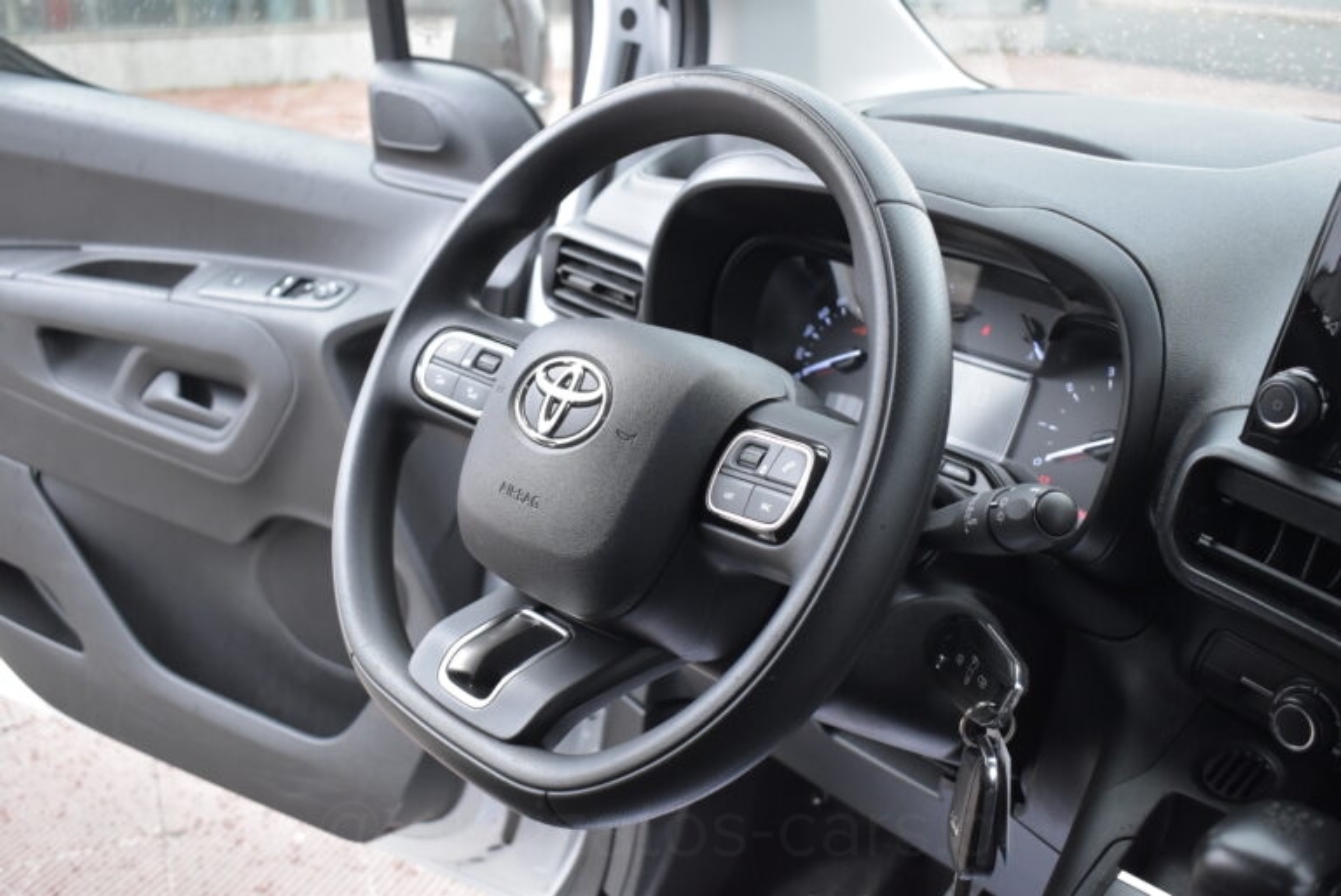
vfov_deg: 36.9
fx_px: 1342
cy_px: 448
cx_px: 670
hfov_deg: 53.1
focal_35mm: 36
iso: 1600
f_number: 3.8
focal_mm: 24
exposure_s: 1/640
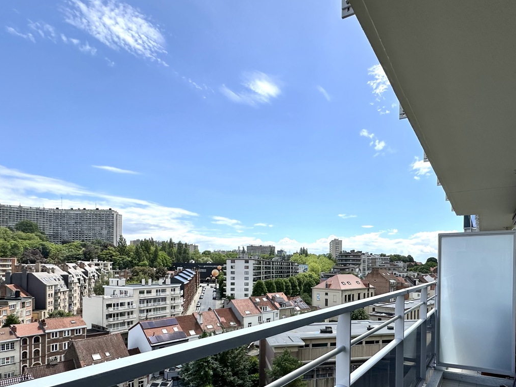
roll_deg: -1.1
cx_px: 313
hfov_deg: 75.4
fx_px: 328
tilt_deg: -0.4
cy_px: 269
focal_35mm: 22
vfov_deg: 59.1
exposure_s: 1/2817
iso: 50
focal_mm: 2.22
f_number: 2.2
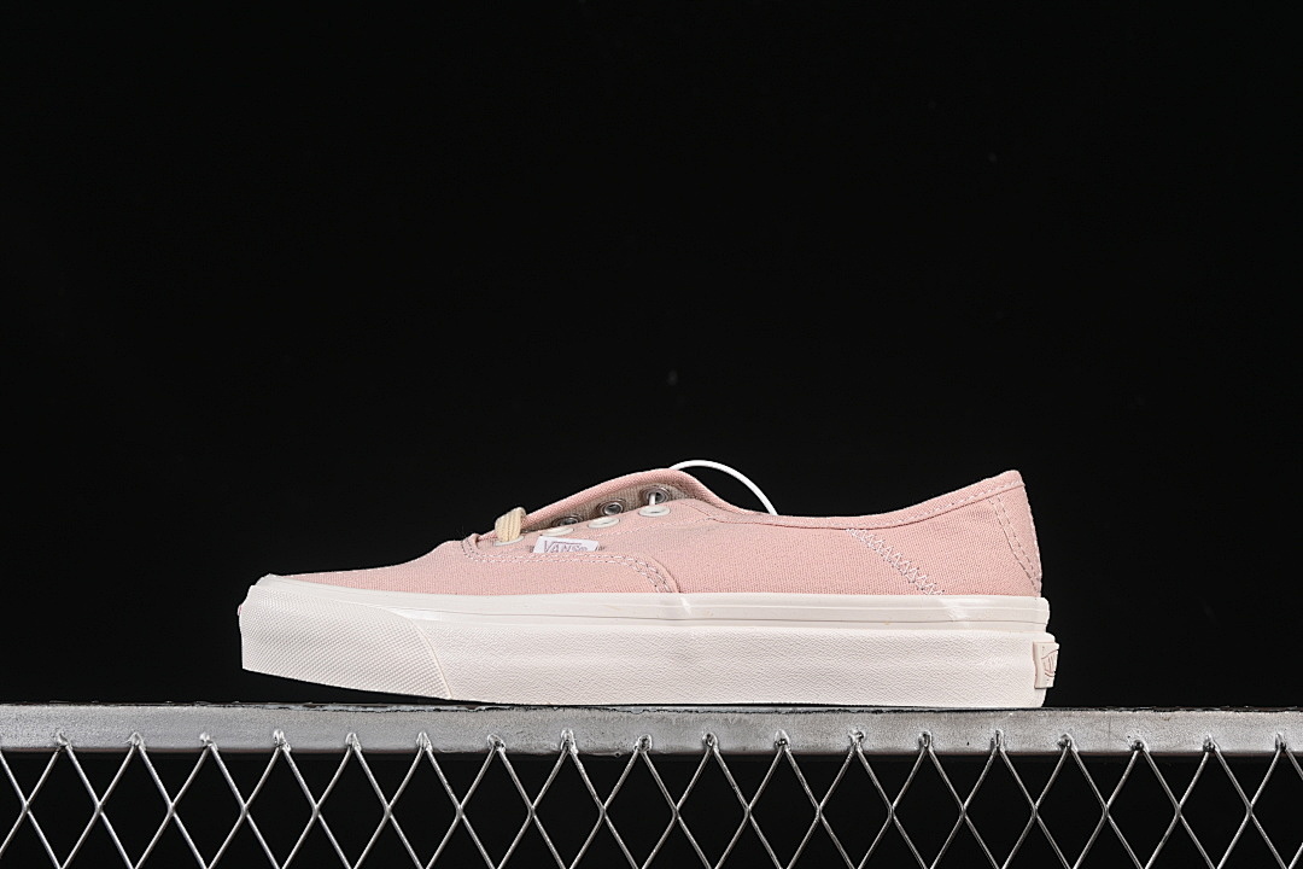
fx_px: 2714
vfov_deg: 18.2
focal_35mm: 75
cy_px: 434
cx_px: 652
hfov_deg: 27.0
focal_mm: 50
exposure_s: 1/80
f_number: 8
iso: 160
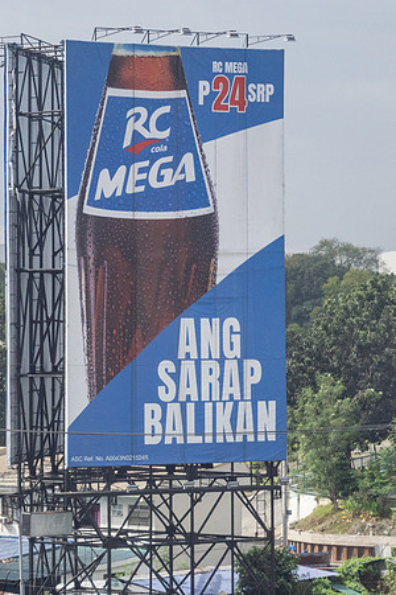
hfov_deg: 8.5
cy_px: 268
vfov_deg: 12.7
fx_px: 2678
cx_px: 160
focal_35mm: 162
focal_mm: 70
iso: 1250
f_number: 5.6
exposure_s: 1/640
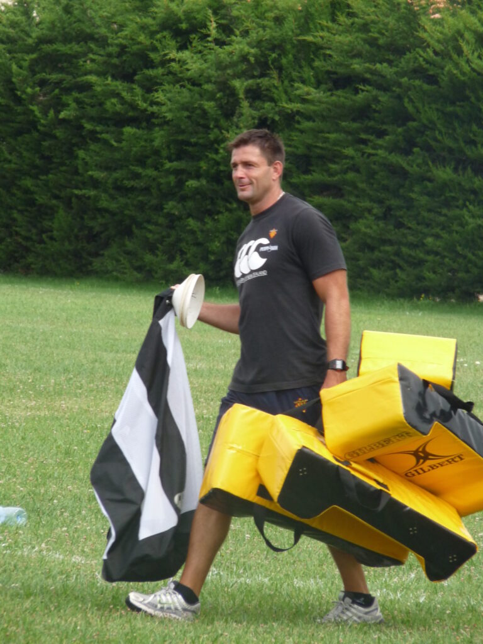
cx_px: 242
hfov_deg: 4.2
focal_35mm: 358
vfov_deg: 5.5
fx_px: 6660
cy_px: 322
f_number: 5.6
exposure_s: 1/400
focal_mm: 63.6
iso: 200
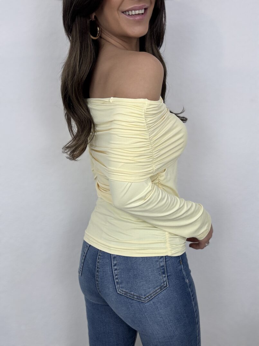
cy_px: 173
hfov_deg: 46.8
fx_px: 299
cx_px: 130
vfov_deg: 60.0
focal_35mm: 30
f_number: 1.9
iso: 32
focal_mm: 2.69
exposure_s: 1/100
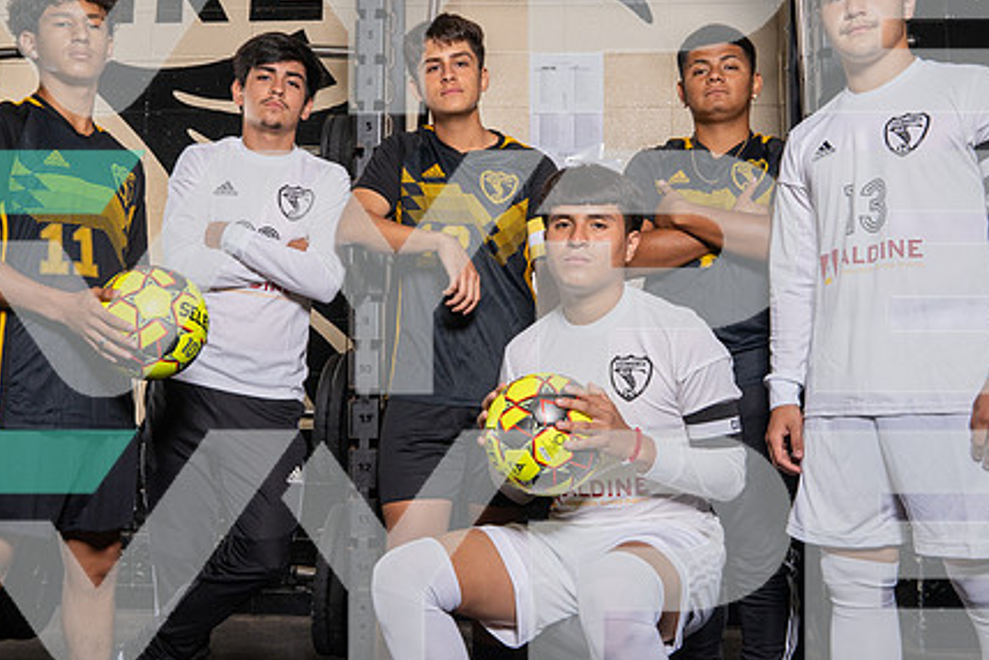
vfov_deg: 34.1
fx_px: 1071
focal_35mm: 39
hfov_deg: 49.6
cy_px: 273
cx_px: 491
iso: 320
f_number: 9
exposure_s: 1/250
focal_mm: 27
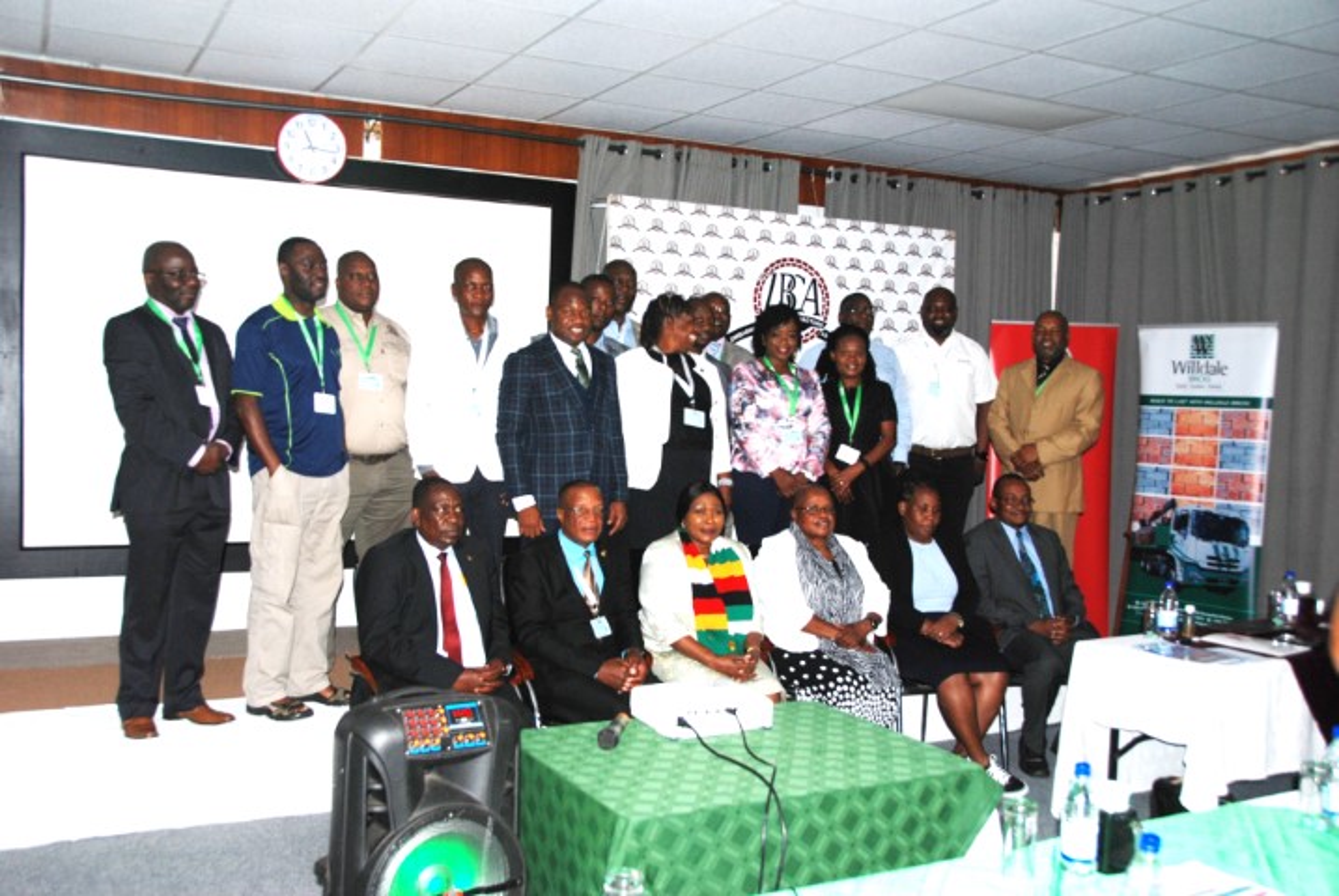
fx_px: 1229
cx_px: 670
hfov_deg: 57.2
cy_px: 448
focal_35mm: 33
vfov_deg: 40.1
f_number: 3.8
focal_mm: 22
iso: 200
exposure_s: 1/60
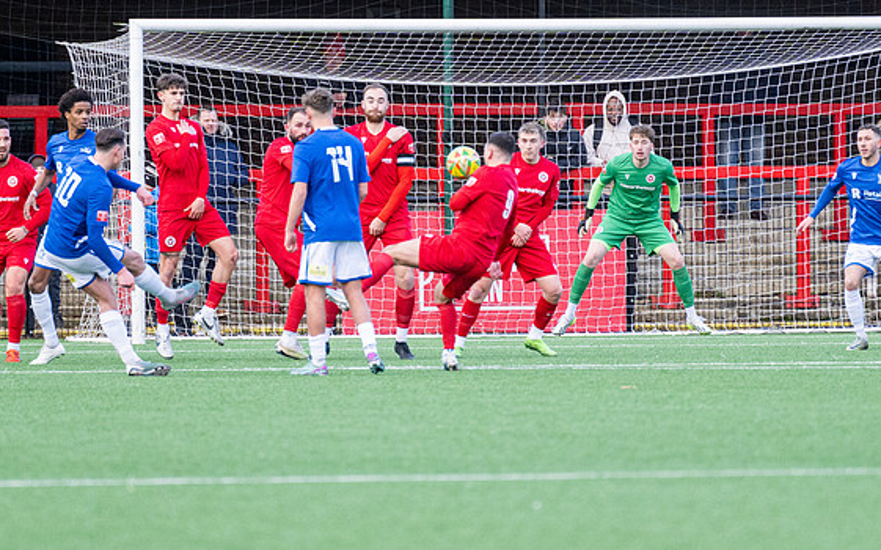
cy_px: 222
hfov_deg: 3.8
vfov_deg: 2.4
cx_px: 348
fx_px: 13319
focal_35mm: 555
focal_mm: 280
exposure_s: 1/1250
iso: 1600
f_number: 4
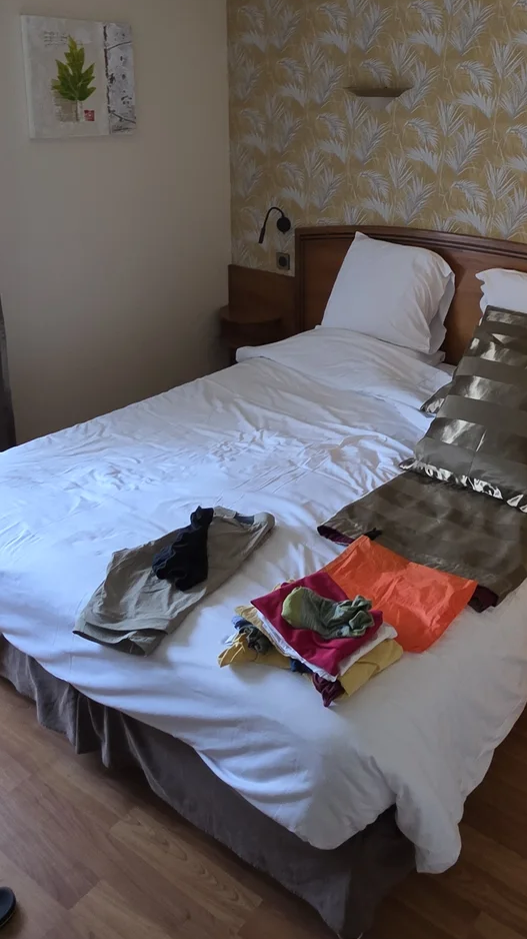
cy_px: 249
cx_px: 448
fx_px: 721
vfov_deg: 62.7
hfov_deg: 38.1
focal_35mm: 29
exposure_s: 1/50
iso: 200
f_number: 1.9
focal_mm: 2.2
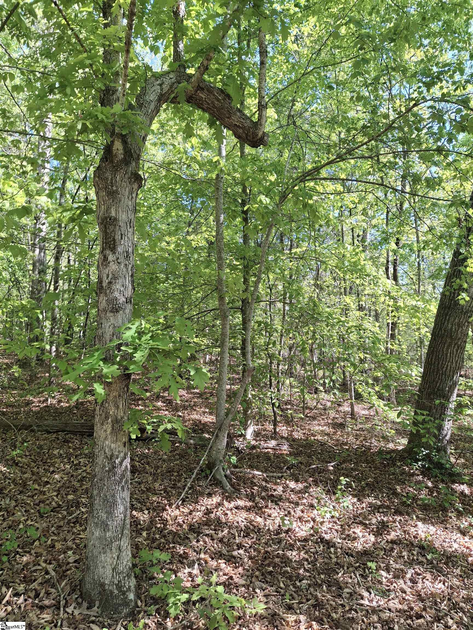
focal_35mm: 25
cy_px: 315
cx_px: 236
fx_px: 455
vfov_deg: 69.4
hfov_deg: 54.9
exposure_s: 1/310
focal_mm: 4.69
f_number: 1.8
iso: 32
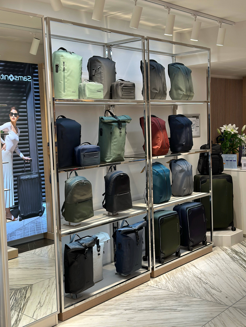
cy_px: 164
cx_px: 123
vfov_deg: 39.7
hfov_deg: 30.3
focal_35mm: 48
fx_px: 455
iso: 80
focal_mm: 6.86
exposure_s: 1/100
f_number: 1.78
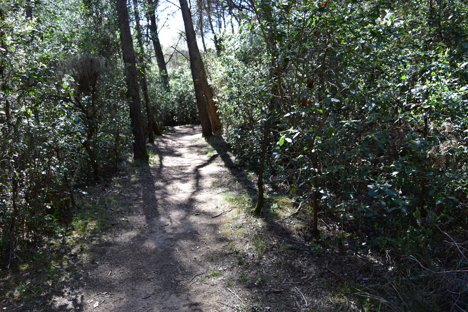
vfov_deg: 40.0
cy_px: 156
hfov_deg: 57.2
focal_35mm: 33
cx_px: 234
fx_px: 429
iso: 400
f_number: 4.5
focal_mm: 22
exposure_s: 1/320
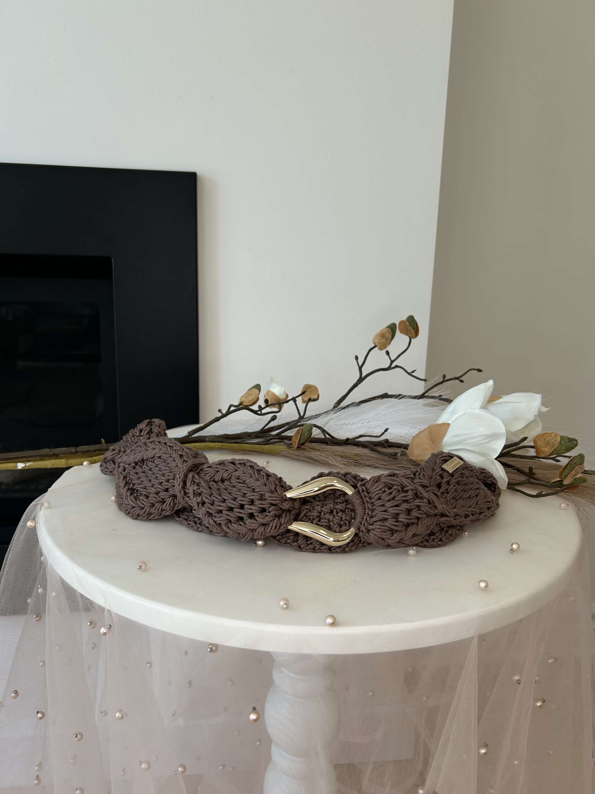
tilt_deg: -11.9
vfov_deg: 67.3
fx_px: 596
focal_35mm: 26
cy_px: 397
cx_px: 298
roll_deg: -1.5
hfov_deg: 53.1
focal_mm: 5.7
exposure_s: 1/120
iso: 50
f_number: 1.5
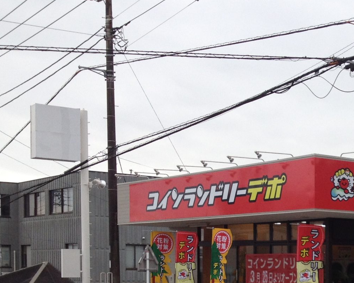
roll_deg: -1.3
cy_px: 312
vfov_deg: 17.1
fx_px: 912
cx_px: 392
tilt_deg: -3.8
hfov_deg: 20.9
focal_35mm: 87
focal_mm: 4.28
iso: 50
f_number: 2.4
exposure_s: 1/435
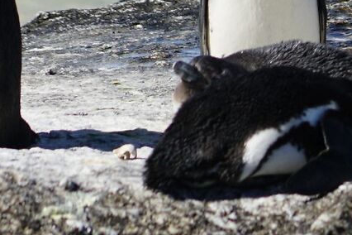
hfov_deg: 1.5
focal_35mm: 1353
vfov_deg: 1.0
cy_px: -69
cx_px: 568
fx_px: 13228
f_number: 6.3
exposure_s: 1/500
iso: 125
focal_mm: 240
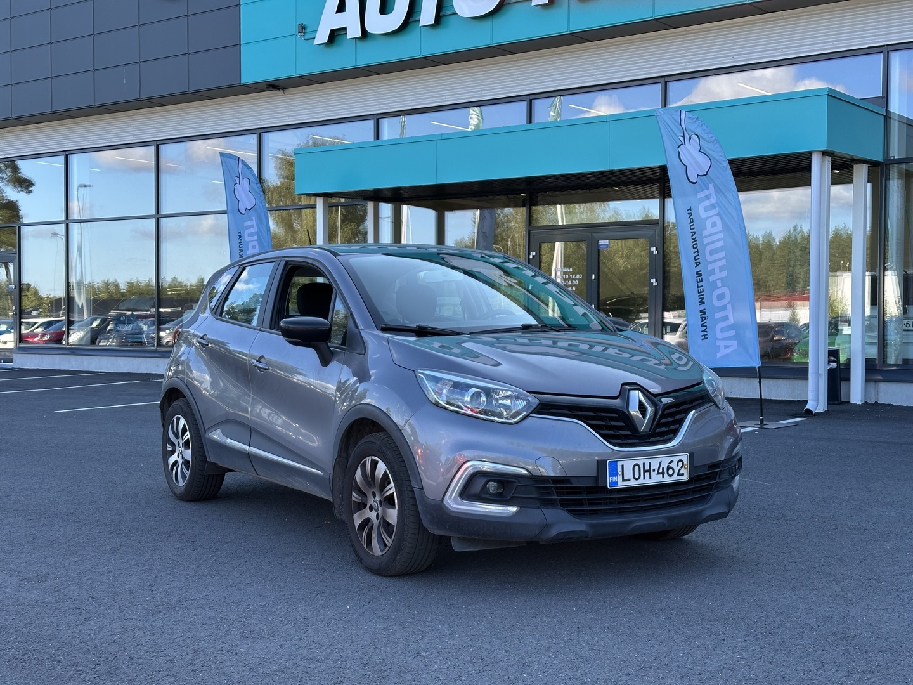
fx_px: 1266
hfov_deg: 39.7
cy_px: 342
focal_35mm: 48
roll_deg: -0.5
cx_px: 456
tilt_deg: -1.0
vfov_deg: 30.3
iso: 64
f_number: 1.78
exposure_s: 1/395
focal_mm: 6.86
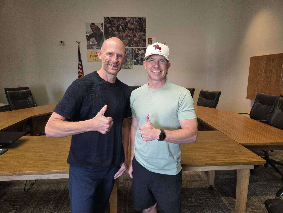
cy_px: 106
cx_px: 142
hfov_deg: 73.9
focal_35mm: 23
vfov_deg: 58.9
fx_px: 188
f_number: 1.8
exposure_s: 1/120
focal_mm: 5.4
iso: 400
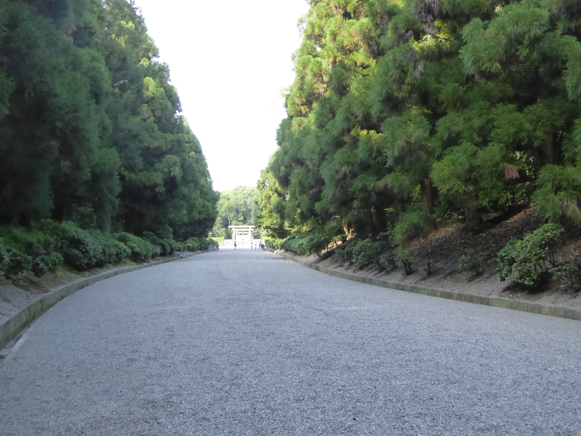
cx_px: 290
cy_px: 218
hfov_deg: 41.2
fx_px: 772
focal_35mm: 46
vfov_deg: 31.5
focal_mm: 7.8
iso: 1000
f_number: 3.9
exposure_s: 1/250
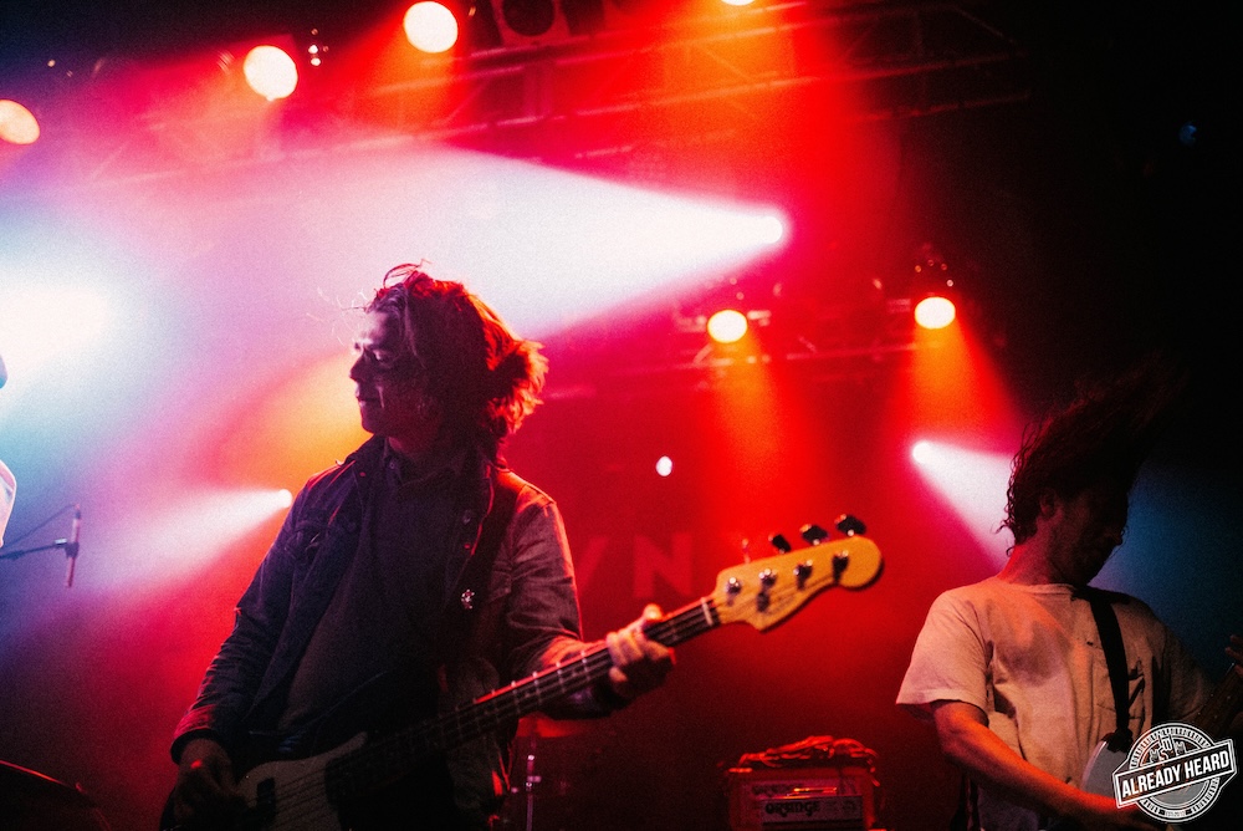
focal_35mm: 35
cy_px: 416
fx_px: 1209
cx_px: 622
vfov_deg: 37.9
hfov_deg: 54.4
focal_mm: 35
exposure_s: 1/500
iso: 1600
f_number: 1.4
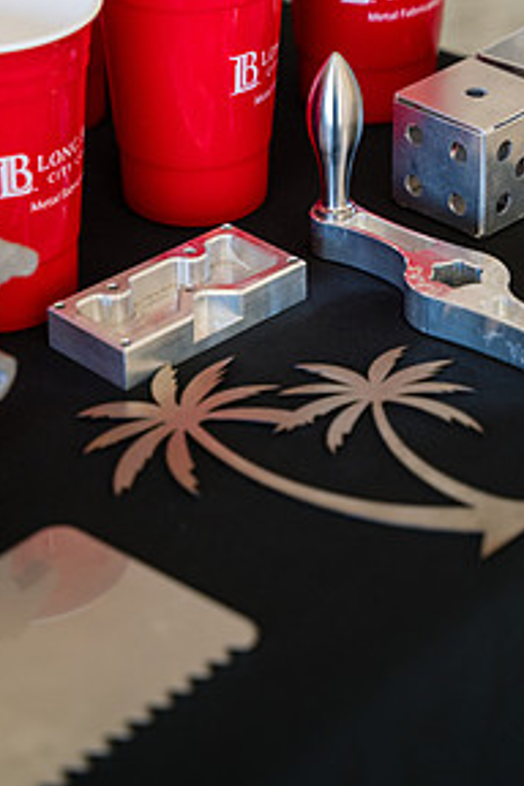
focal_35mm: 108
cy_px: 177
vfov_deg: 18.8
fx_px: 2358
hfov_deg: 12.7
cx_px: 194
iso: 400
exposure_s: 1/400
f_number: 3.2
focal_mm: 69
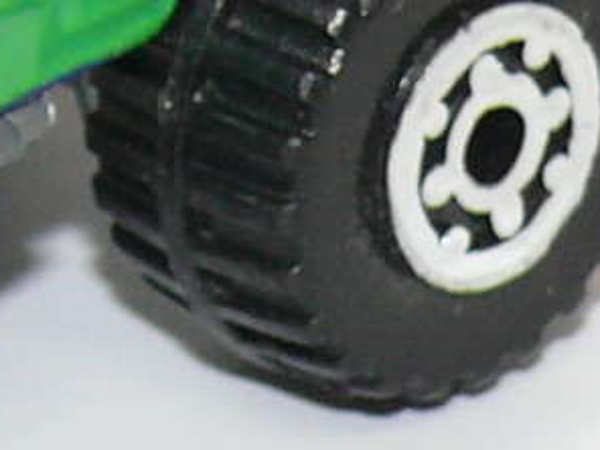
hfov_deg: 3.6
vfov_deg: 2.7
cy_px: -97
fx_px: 9568
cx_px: -539
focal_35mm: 552
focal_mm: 13.3
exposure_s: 1/30
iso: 100
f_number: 4
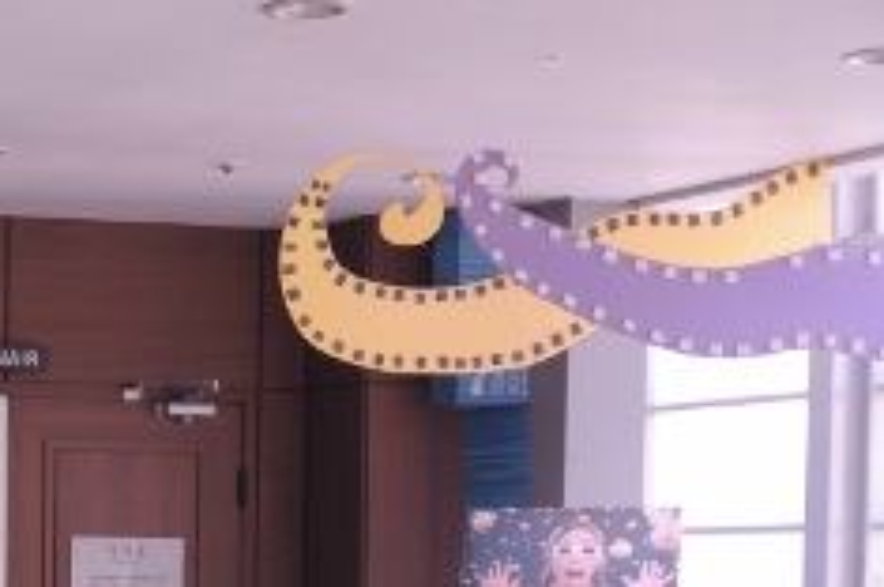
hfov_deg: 19.1
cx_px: -308
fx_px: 2403
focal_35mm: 98
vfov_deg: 13.6
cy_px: 668
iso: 500
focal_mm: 24
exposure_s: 1/60
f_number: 2.8
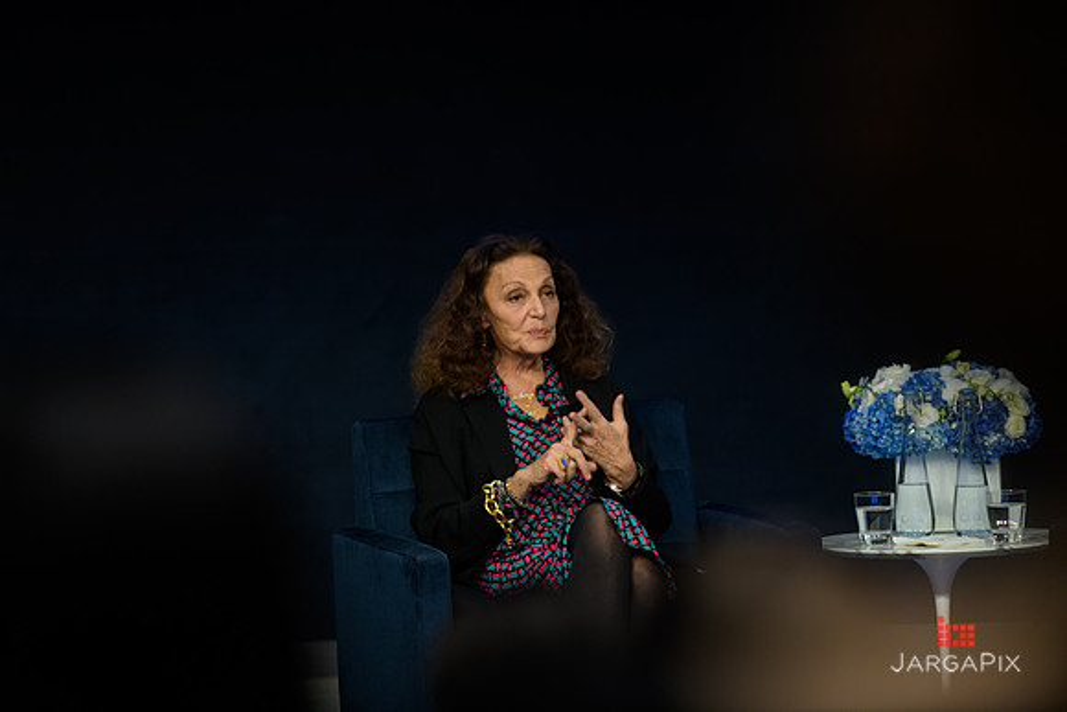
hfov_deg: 12.1
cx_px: 534
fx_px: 5040
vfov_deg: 8.1
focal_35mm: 170
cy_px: 356
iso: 1000
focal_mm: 170
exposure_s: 1/200
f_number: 3.2
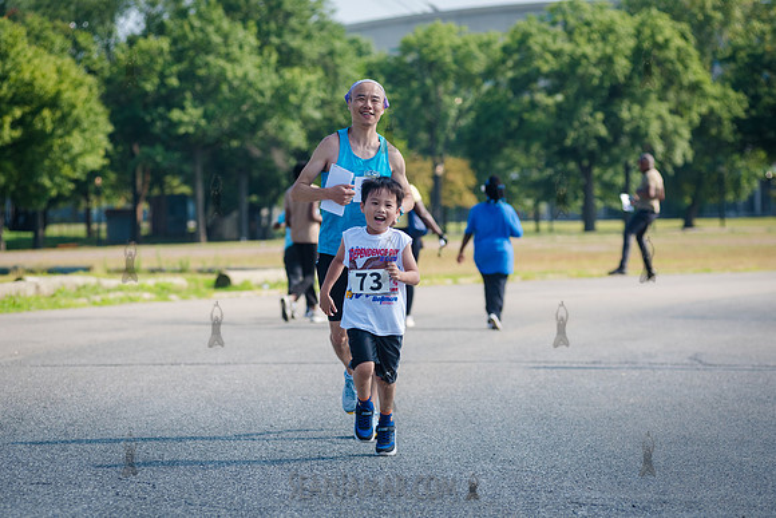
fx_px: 3419
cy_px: 298
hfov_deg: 13.0
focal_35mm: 159
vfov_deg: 8.7
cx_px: 383
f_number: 4
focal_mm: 135
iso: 500
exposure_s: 1/2500
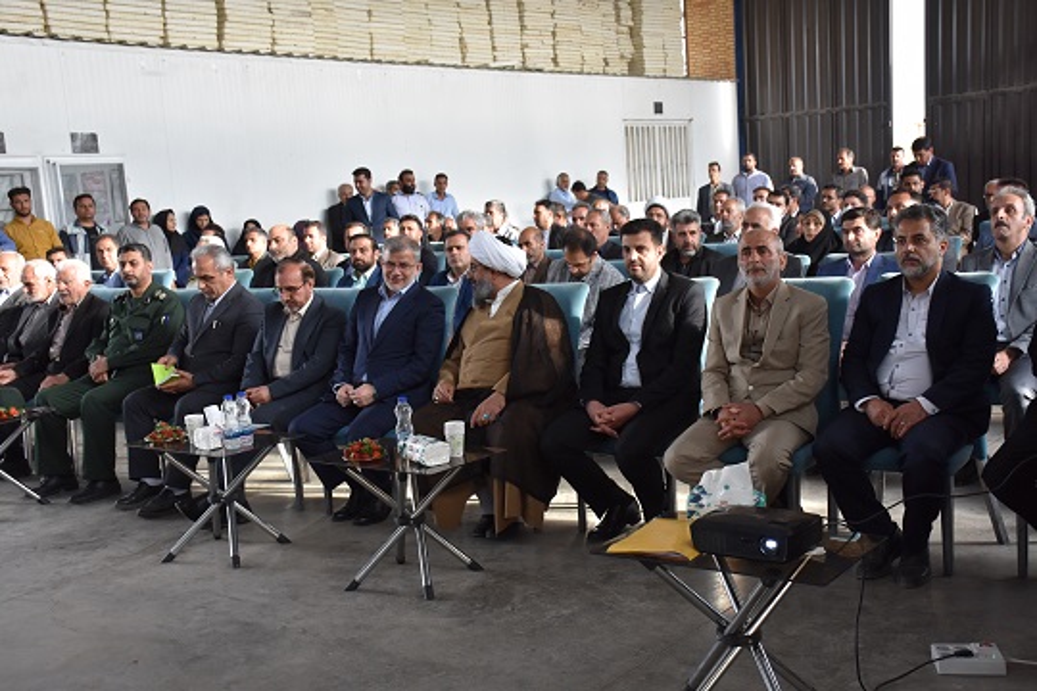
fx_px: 1296
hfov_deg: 43.6
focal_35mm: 45
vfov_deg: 29.9
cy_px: 346
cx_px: 518
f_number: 5.6
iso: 800
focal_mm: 30
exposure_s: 1/125
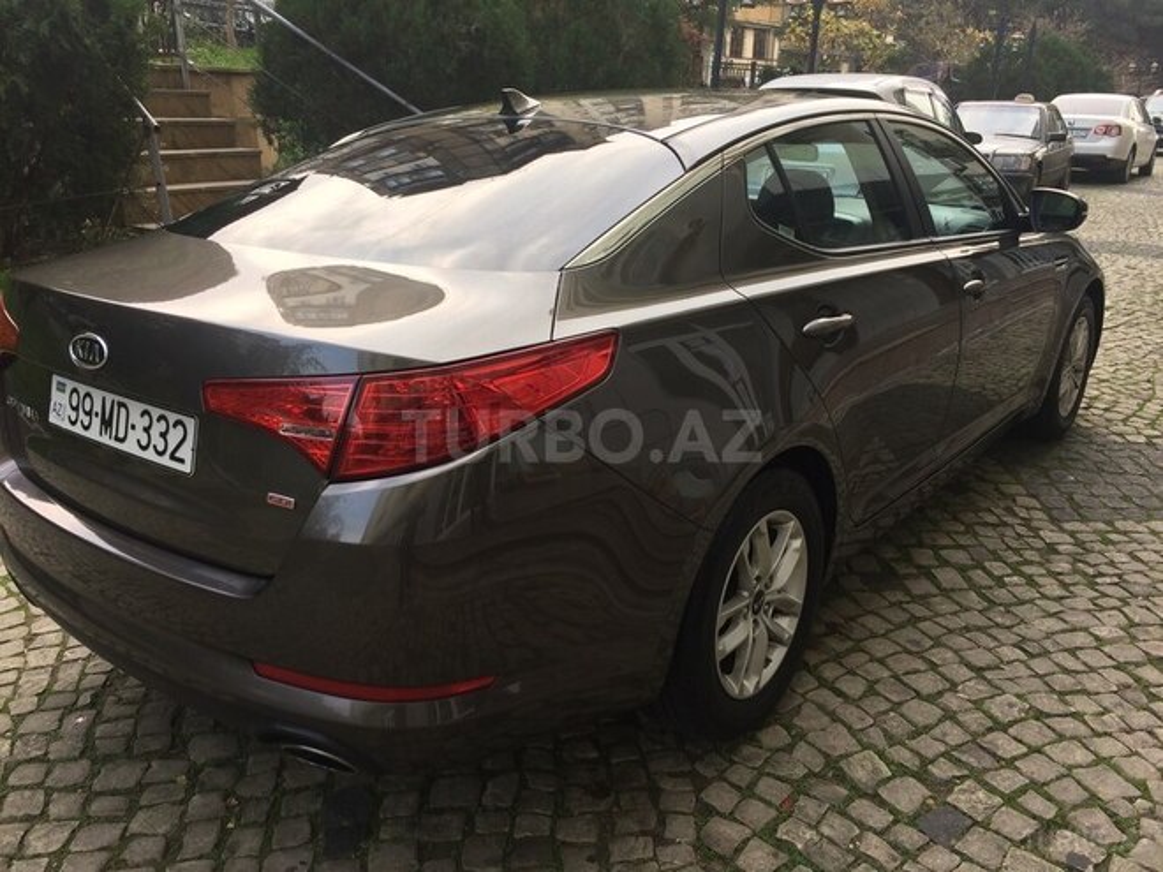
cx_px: 582
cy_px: 436
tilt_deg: -20.0
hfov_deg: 61.7
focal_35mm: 29
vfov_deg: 48.2
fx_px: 974
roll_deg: -2.1
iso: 40
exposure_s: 1/100
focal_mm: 4.15
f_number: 2.2
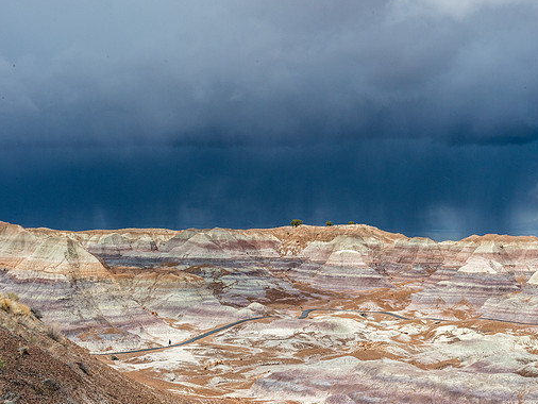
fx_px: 1026
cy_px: 185
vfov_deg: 22.3
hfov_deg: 29.3
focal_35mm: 66
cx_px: 307
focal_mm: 55
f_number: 22
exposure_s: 1/640
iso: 1000
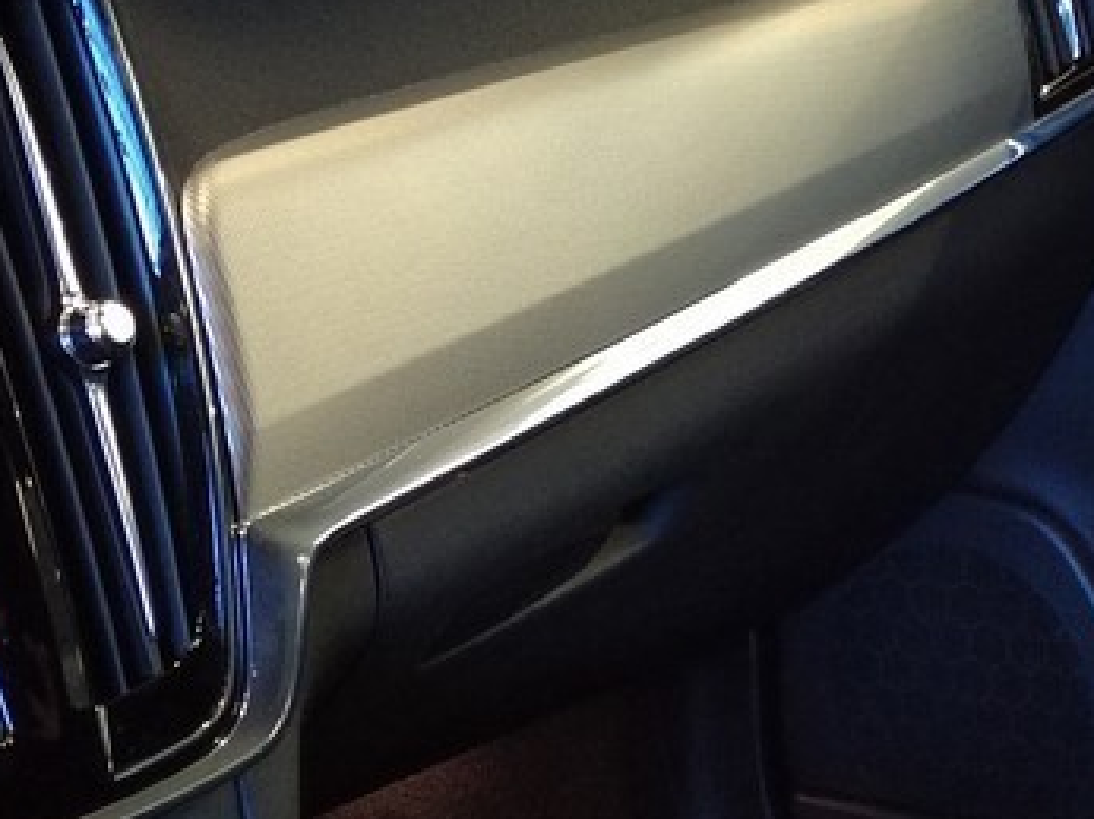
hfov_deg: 23.0
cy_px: 879
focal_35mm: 85
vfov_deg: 16.8
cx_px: 707
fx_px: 2684
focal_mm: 5.52
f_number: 1.9
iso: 4360
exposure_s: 1/60
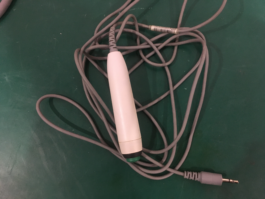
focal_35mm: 29
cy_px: 100
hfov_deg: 61.7
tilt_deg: -80.6
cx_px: 132
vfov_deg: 48.2
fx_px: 222
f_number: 2.2
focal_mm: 4.15
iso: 200
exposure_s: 1/17
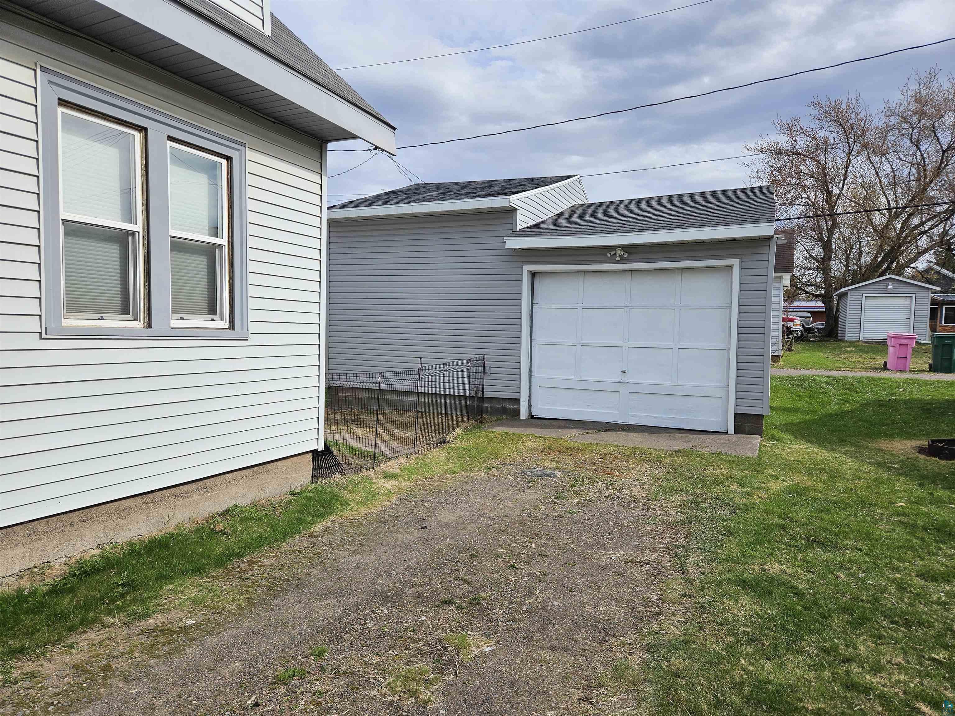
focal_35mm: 23
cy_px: 358
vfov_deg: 58.9
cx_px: 478
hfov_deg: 73.9
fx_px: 635
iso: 25
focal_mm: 5.4
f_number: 1.8
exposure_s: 1/2210
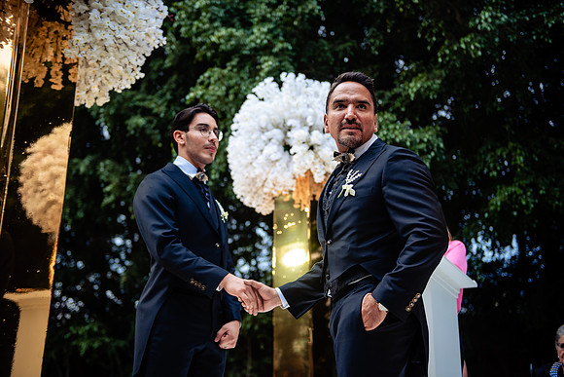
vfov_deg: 29.9
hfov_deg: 43.6
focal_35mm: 45
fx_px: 705
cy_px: 188
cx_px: 282
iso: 320
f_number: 2.8
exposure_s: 1/160
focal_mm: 45
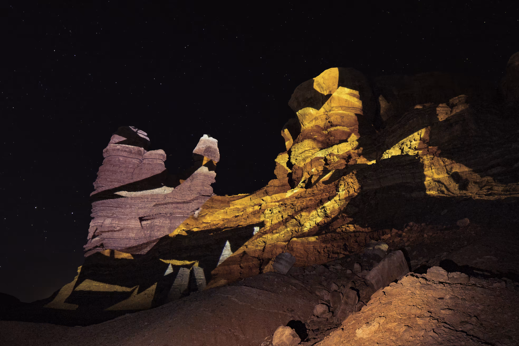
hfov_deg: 73.7
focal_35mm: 24
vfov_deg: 53.1
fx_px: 346
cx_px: 260
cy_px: 173
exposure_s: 20
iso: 500
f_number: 5
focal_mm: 16
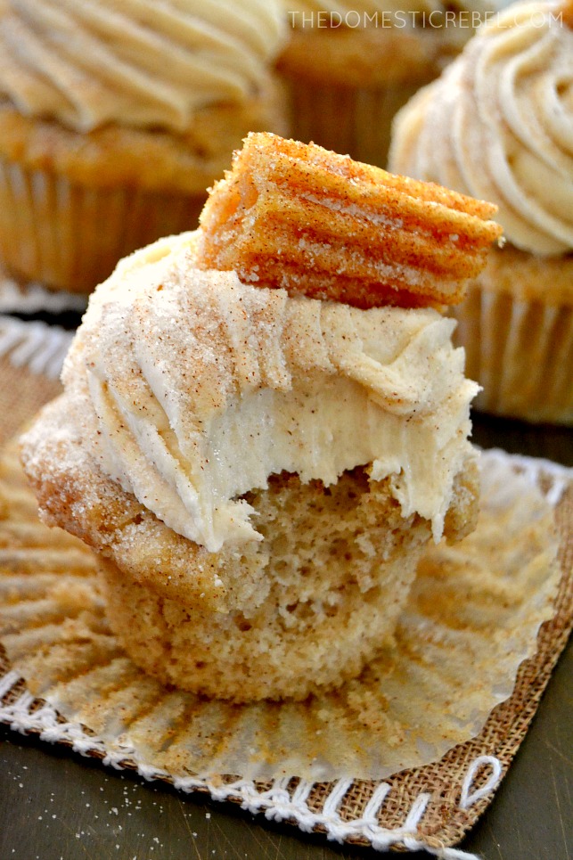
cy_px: 430
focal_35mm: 82
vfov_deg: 24.6
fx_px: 1970
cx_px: 286
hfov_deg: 16.5
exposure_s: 1/60
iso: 1600
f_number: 5.6
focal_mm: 55
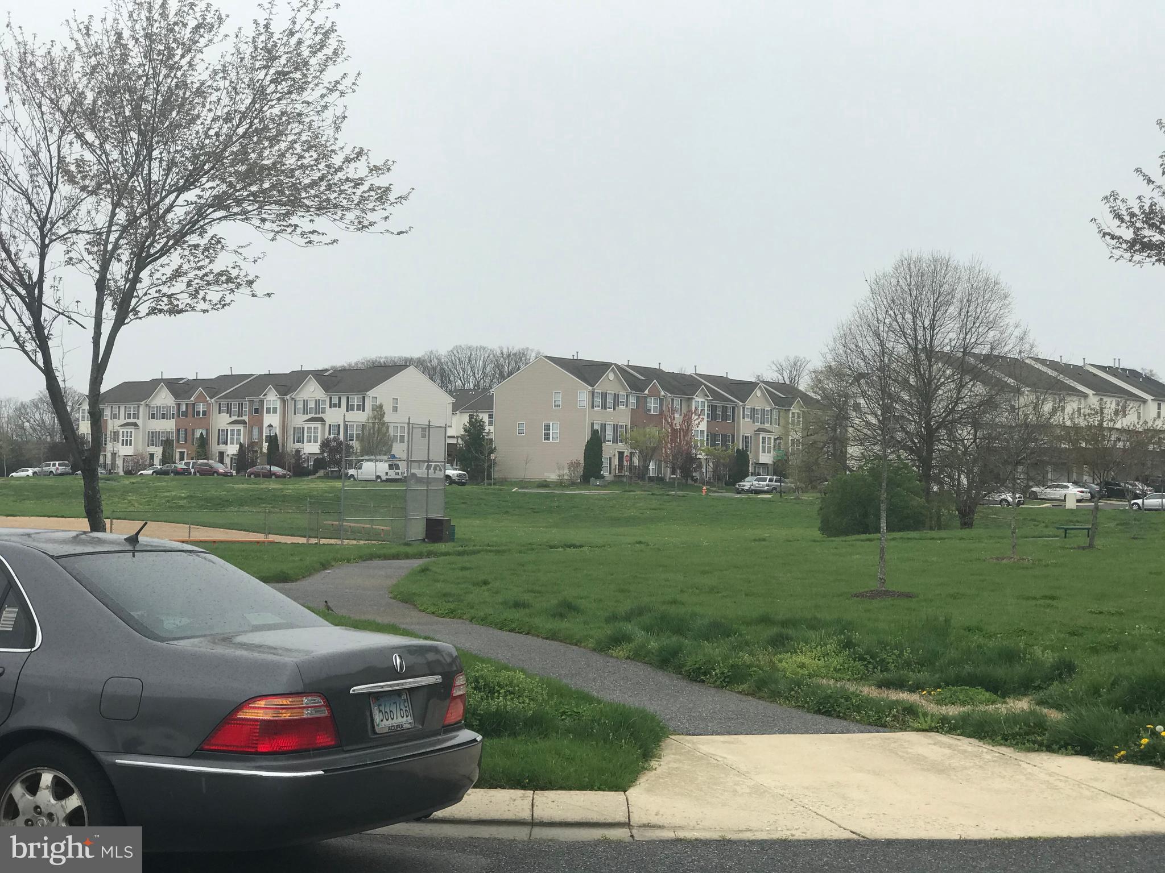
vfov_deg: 25.7
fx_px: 1918
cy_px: 436
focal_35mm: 57
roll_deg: -0.3
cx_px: 582
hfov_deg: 33.8
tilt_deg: +0.6
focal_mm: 6.6
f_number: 2.8
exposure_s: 1/529
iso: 20
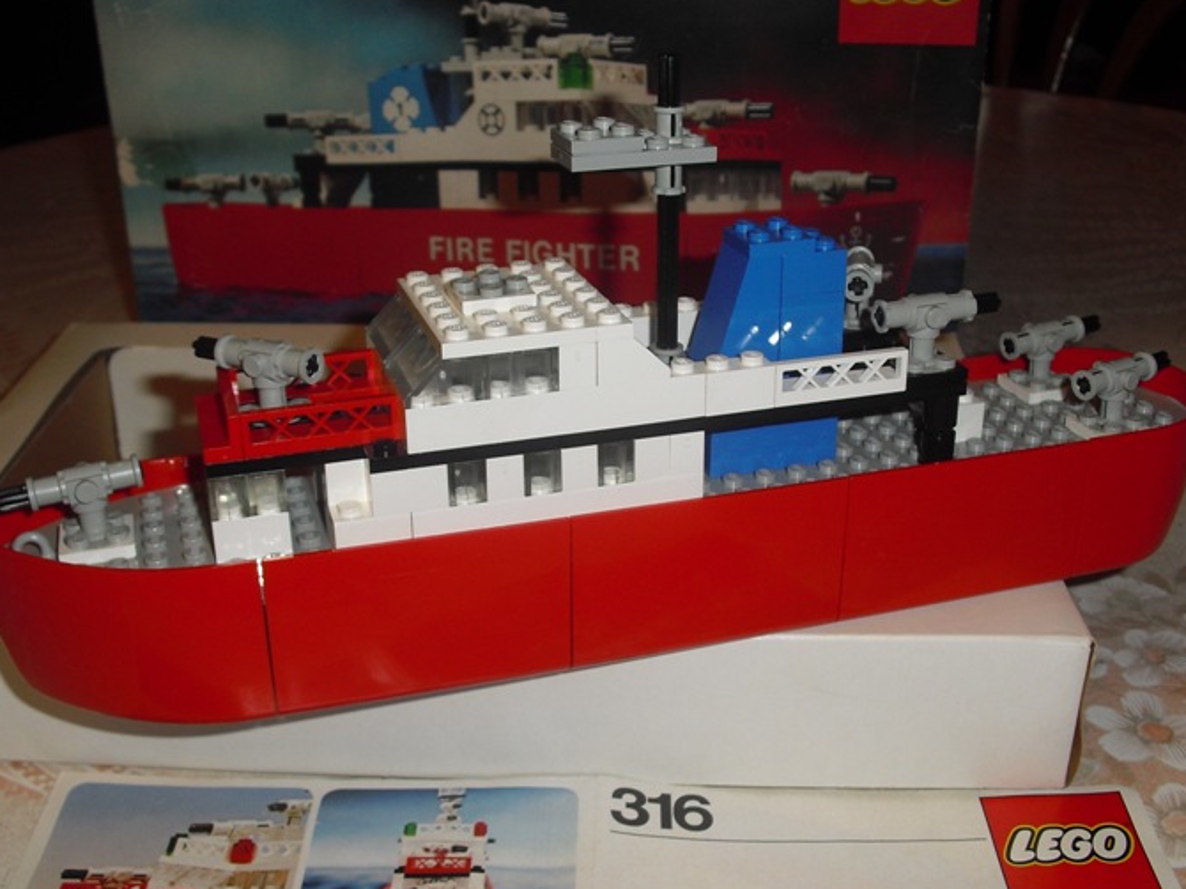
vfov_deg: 33.6
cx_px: 549
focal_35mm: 43
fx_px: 1473
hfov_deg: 43.8
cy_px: 476
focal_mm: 6.3
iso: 100
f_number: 3.1
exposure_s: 1/60
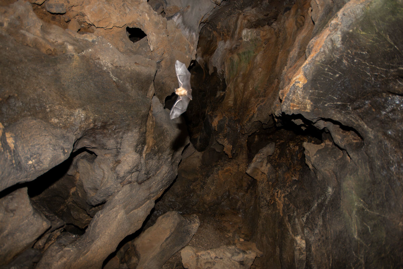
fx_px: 168
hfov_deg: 100.4
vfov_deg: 77.3
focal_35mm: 15
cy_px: 134
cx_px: 202
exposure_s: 1/10
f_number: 4
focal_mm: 10
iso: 100
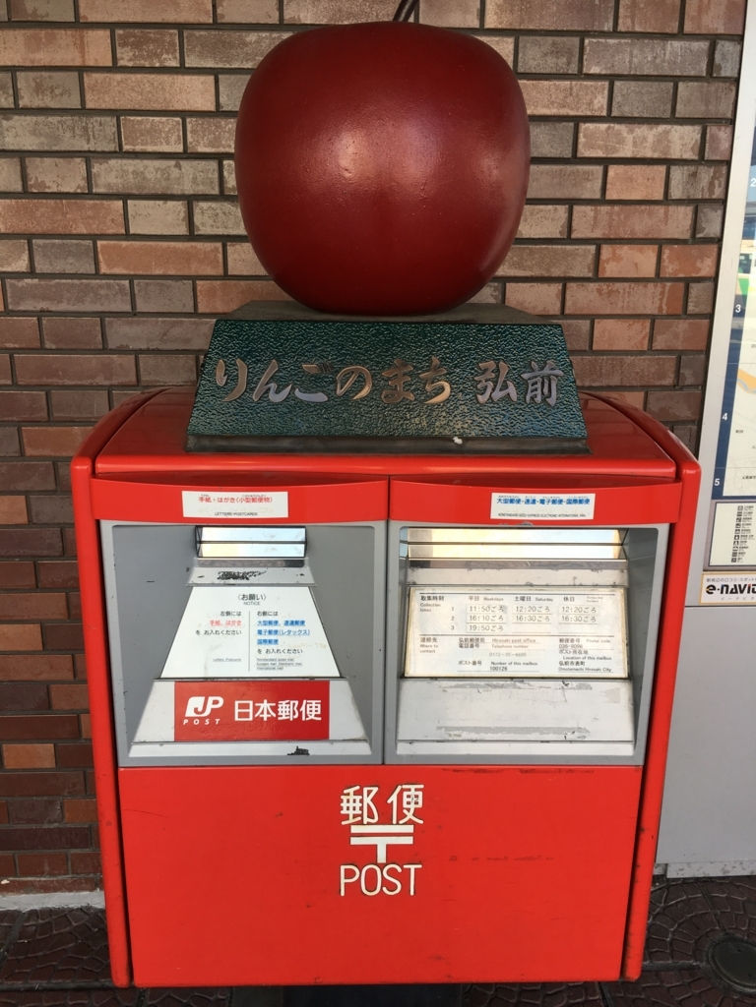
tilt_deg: -16.3
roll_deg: +0.3
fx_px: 844
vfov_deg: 61.7
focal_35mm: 29
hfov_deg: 48.2
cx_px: 378
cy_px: 504
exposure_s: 1/120
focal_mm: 4.15
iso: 25
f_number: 2.2
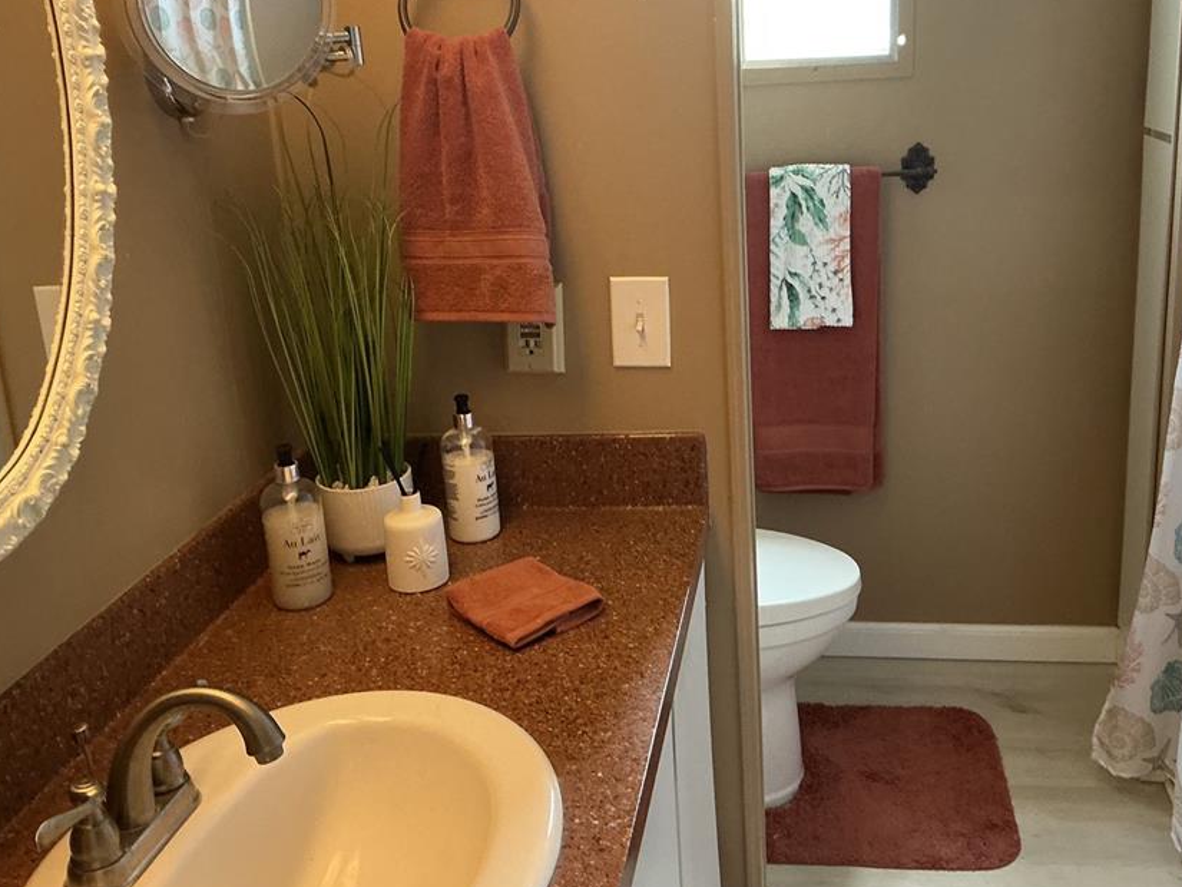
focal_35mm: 36
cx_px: 671
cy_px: 380
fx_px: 1229
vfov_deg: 39.6
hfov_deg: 51.2
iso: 160
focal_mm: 3
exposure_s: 1/60
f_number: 1.8
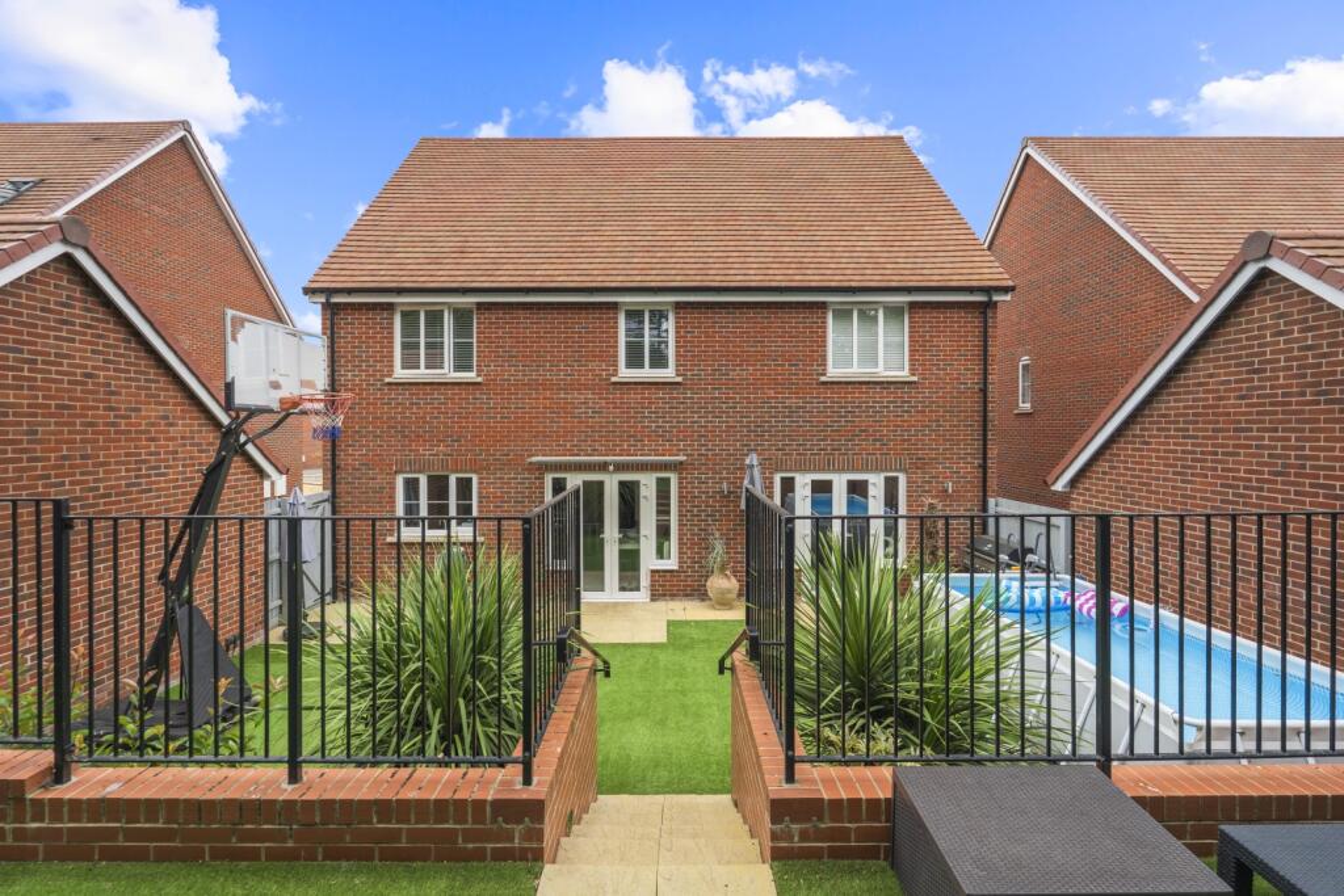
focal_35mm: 16
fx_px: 597
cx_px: 672
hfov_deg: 96.7
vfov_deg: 73.8
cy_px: 448
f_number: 7.1
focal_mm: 16
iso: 320
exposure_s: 1/50
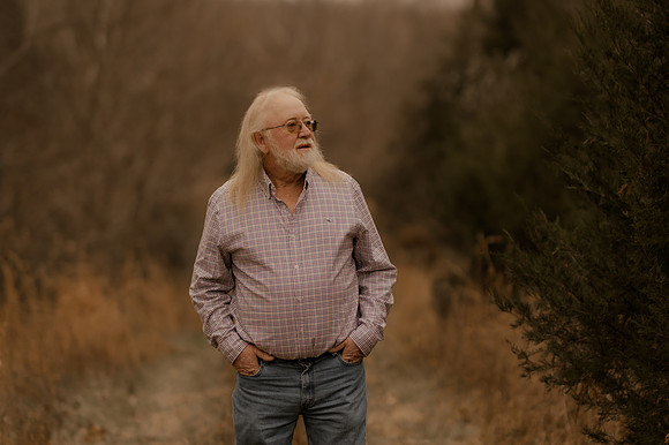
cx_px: 334
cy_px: 222
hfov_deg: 15.1
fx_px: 2520
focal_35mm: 136
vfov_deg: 10.1
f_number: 1.6
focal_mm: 85
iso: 200
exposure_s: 1/500
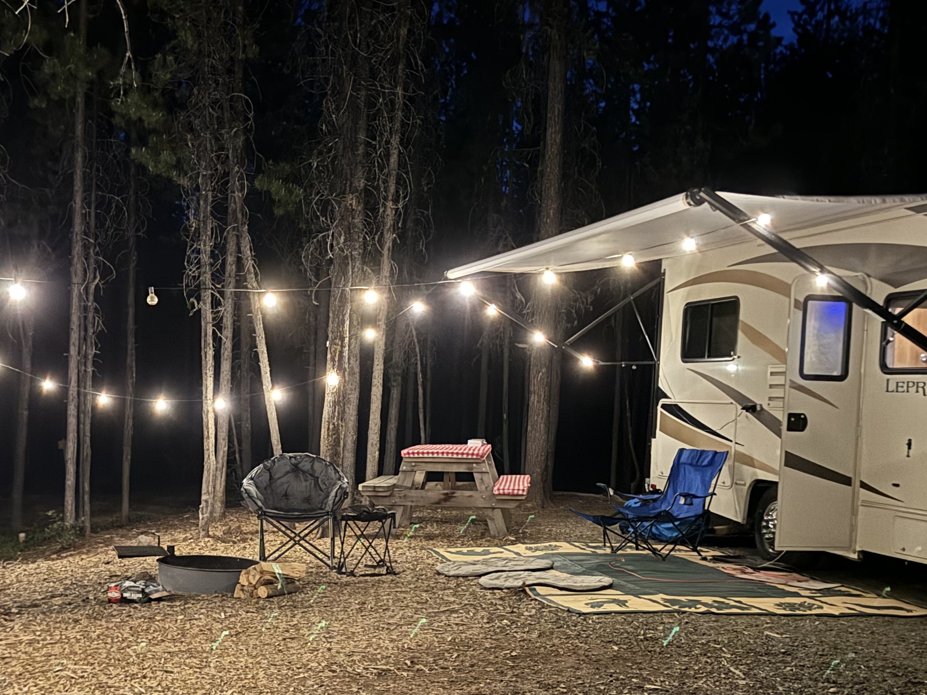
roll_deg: -4.7
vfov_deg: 31.3
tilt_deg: -4.7
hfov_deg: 40.9
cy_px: 466
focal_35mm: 46
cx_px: 347
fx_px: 1232
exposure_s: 1/9
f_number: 1.78
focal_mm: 6.76
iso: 1600
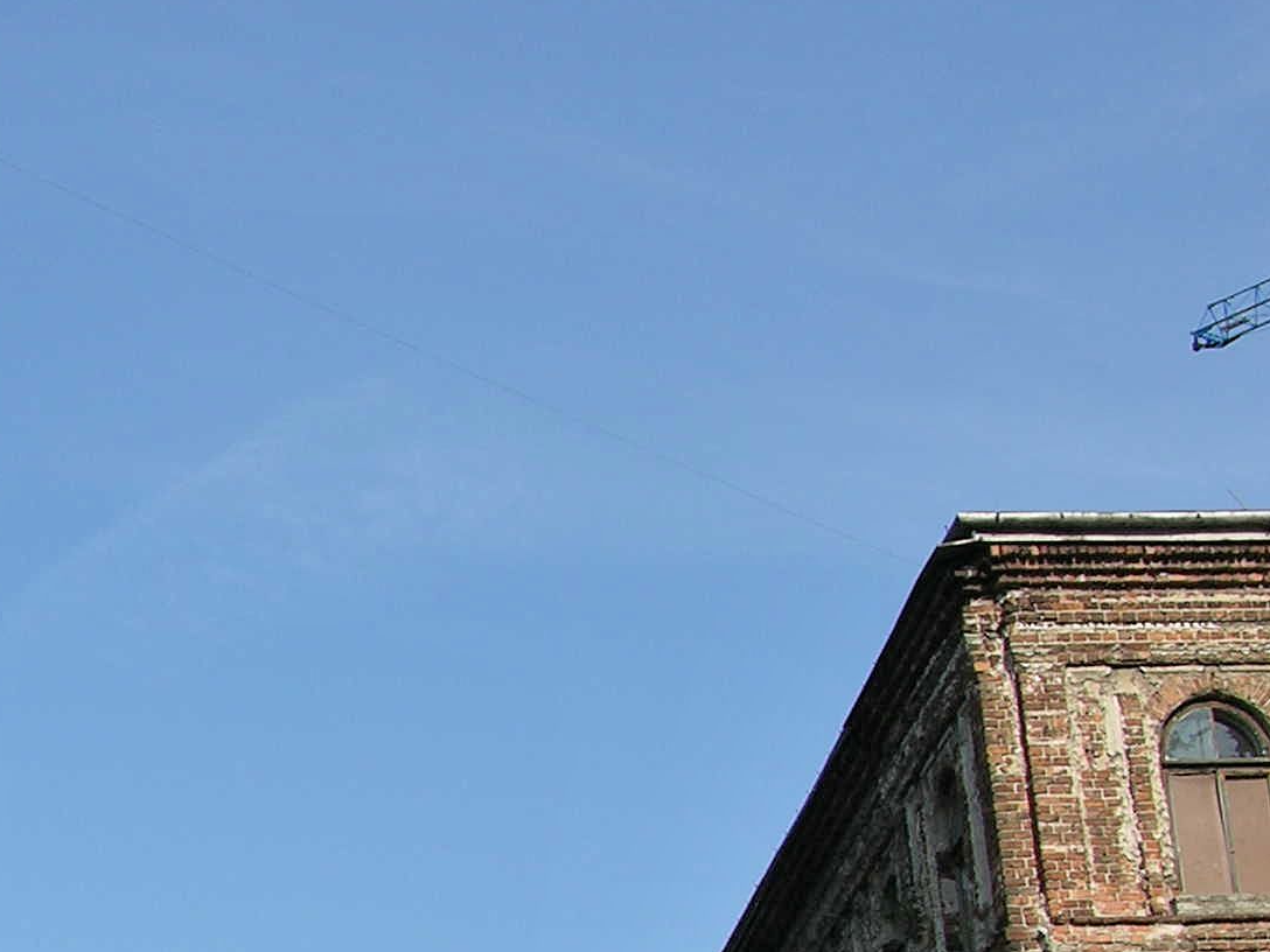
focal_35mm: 105
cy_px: 1209
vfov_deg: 13.6
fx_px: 3852
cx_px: -390
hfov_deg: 17.5
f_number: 5.6
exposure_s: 1/257
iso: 50
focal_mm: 8.9
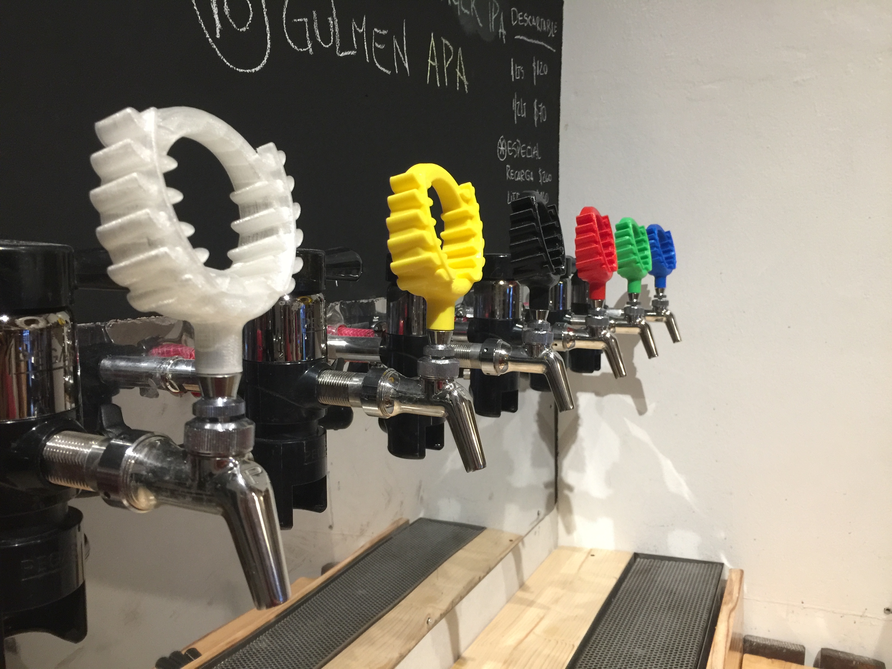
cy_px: 334
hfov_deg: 61.7
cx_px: 446
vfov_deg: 48.2
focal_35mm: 29
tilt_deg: -3.3
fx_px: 747
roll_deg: +1.2
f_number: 2.2
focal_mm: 4.15
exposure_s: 1/10
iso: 125
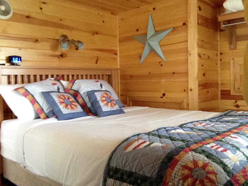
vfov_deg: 40.7
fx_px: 251
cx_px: 124
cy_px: 93
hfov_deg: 52.6
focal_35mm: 35
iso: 400
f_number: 2.4
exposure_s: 1/15
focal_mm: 2.18
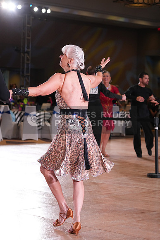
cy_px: 120
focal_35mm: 93
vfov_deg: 21.9
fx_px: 620
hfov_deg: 14.7
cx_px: 80
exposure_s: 1/500
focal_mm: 93
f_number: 4
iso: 2500
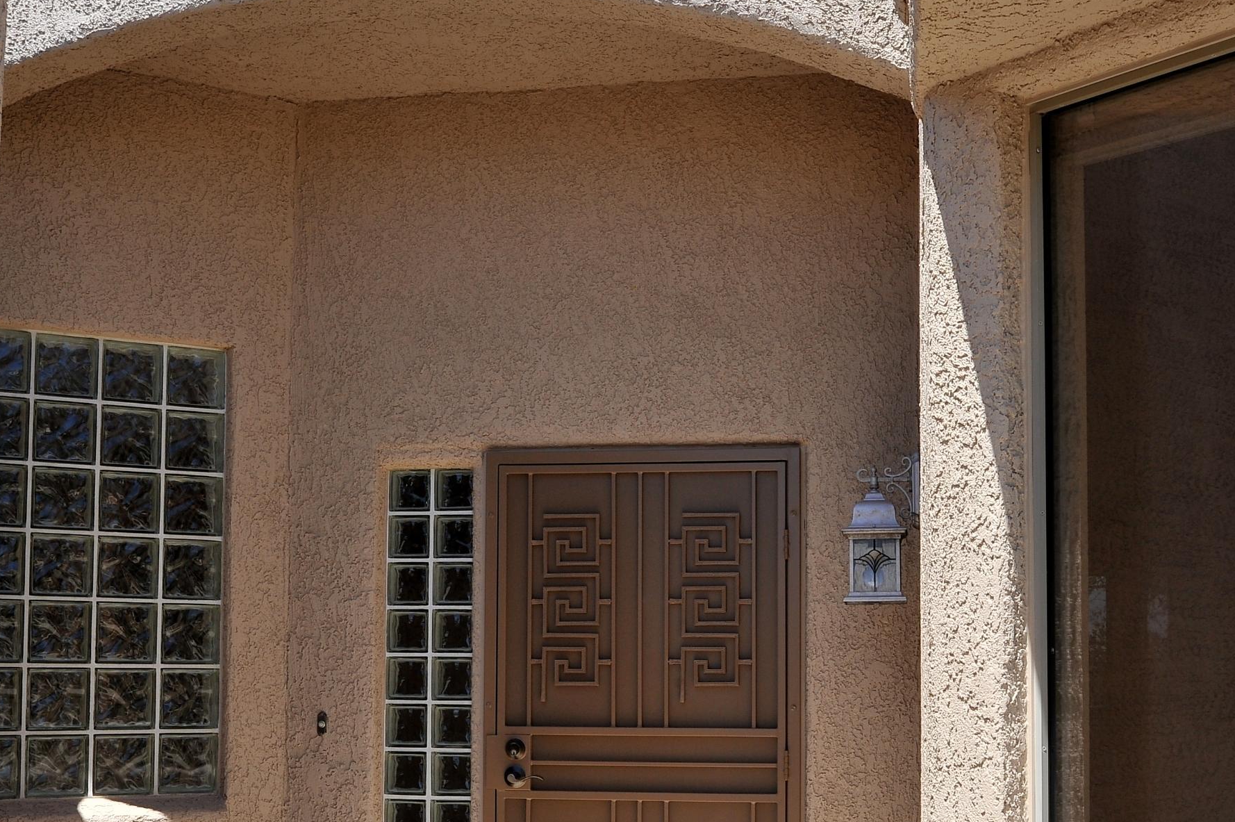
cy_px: 564
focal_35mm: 54
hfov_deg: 36.9
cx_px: 656
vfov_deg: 24.9
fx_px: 1851
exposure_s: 1/250
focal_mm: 32
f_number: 14
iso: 320
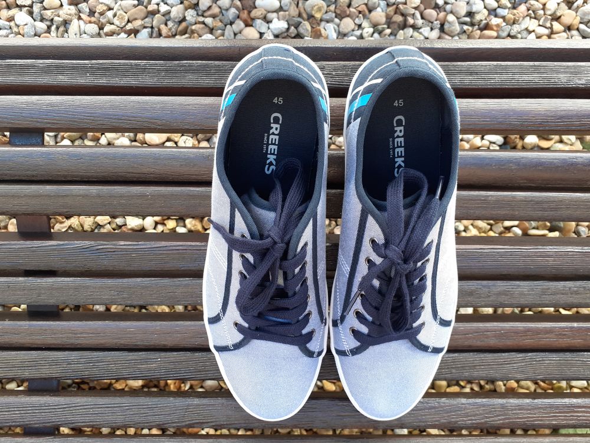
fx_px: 460
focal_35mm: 27
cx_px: 295
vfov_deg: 51.4
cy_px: 222
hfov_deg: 65.3
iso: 50
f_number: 1.9
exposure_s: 1/100
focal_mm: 3.6
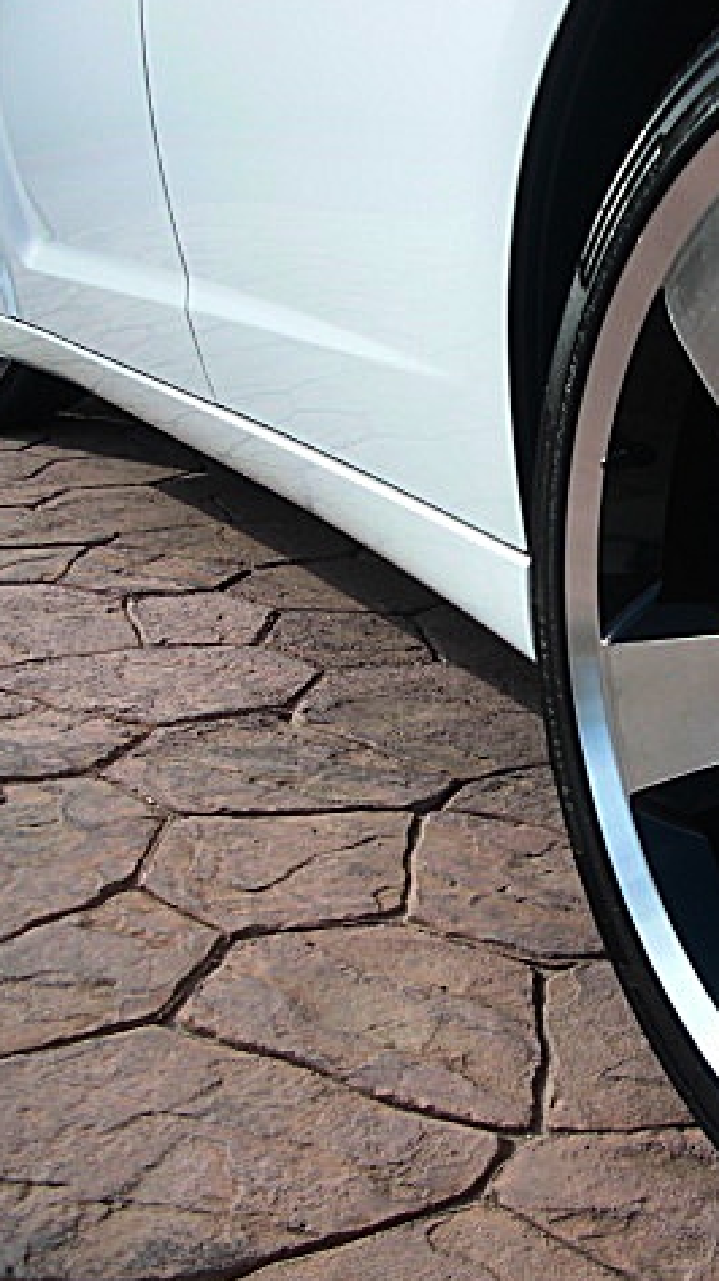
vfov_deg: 39.2
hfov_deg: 22.2
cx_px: 622
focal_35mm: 53
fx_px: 1800
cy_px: 635
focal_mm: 6.3
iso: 50
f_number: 2.8
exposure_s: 1/320
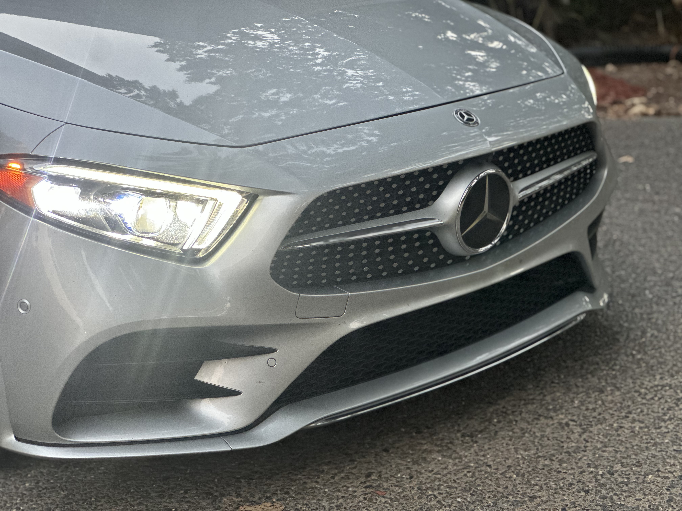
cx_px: 341
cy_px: 256
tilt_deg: -12.8
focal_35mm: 77
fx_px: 1517
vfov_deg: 19.1
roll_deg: +3.5
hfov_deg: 25.3
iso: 320
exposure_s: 1/40
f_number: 2.8
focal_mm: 9
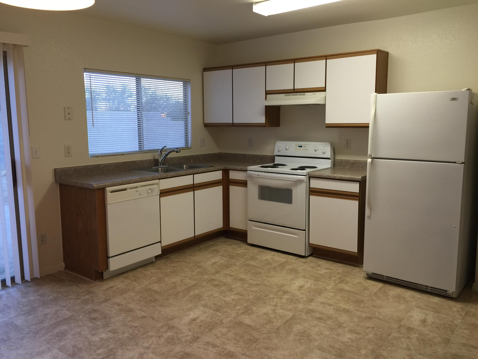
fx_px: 400
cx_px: 239
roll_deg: -0.4
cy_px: 180
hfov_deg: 61.7
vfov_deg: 48.2
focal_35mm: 29
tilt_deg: -8.4
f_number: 2.2
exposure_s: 1/15
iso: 32
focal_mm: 4.15
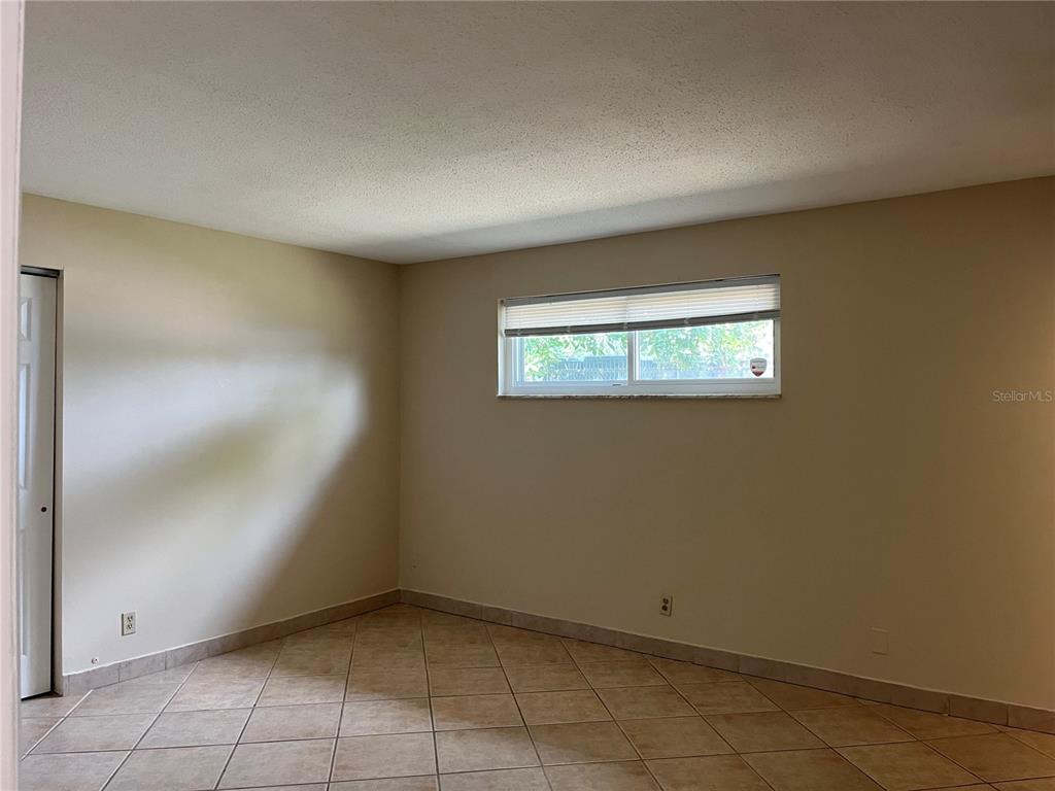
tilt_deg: +0.2
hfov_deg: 67.3
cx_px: 528
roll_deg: +0.2
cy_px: 396
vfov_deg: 53.1
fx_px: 792
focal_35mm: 26
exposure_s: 1/60
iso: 250
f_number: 1.6
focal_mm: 5.1
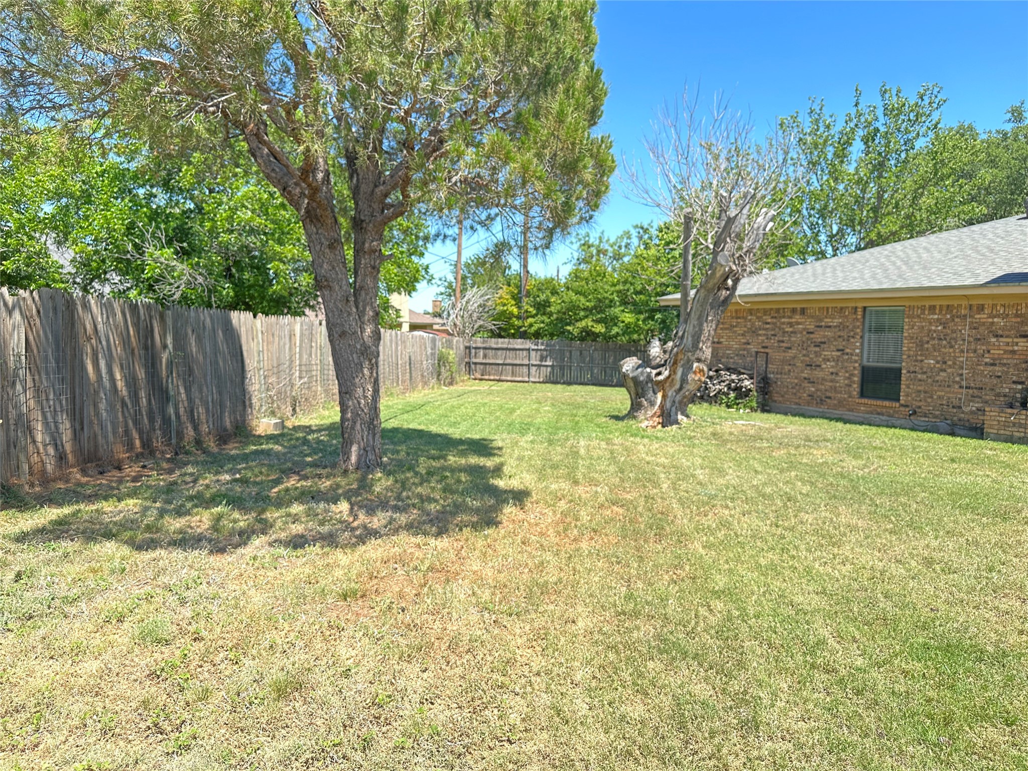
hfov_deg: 71.6
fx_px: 713
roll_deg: -0.5
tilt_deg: -4.0
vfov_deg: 56.8
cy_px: 386
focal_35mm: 24
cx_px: 514
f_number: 1.78
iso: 80
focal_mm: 6.86
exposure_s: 1/444
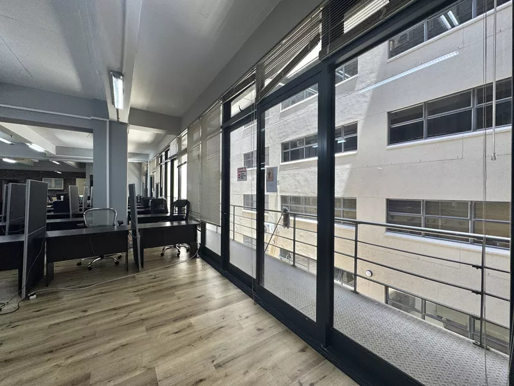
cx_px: 257
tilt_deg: -0.5
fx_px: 208
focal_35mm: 14
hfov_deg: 102.1
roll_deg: -0.2
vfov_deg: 85.7
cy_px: 193
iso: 64
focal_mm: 2.22
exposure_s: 1/100
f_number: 2.2
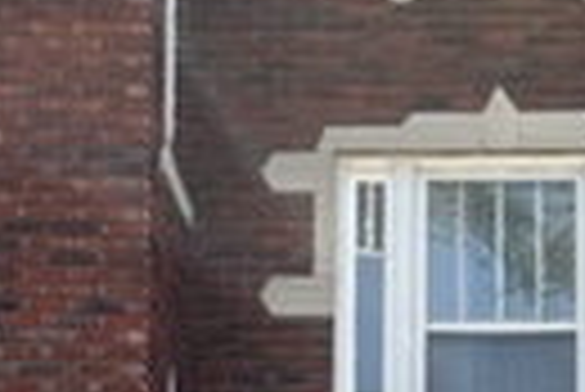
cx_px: 468
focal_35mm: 133
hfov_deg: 15.3
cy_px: 577
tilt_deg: +10.0
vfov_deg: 10.0
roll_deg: +0.3
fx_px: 2164
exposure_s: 1/887
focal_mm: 5.7
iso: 50
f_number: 1.5
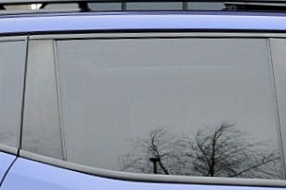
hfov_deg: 10.4
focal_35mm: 193
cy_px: 252
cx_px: 395
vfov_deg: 7.0
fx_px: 1531
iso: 800
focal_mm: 24
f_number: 7.1
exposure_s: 1/60
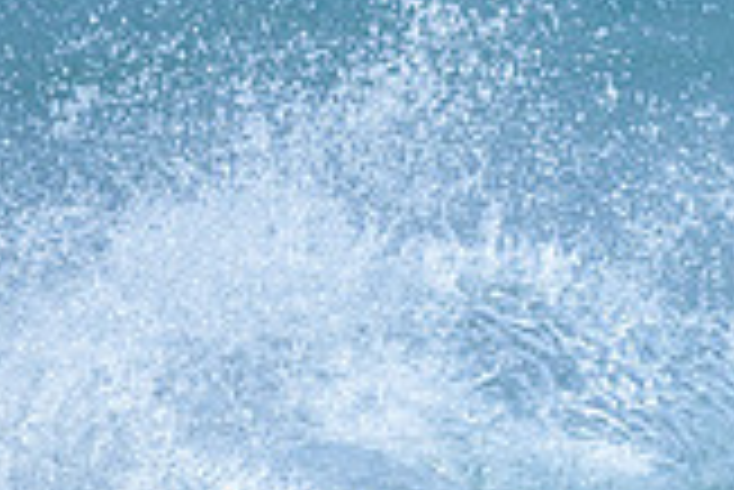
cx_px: 784
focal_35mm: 2949
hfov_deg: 0.7
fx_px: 60179
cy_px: 750
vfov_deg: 0.5
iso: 360
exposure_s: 1/2000
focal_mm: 800
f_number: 6.3
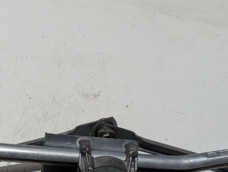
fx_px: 758
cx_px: 71
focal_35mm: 115
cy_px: 154
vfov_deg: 12.8
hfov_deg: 17.1
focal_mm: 5.43
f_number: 1.89
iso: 69
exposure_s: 1/100
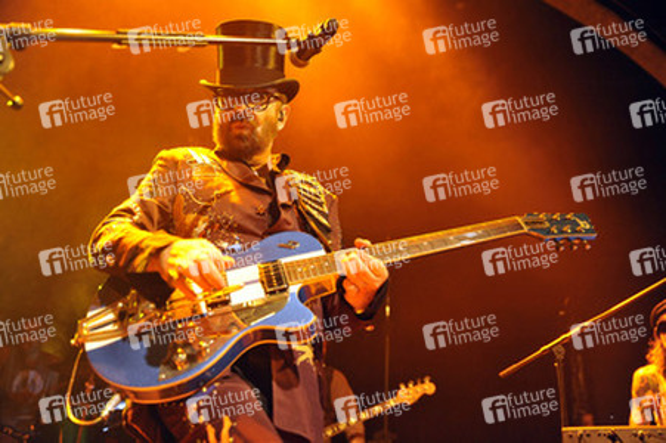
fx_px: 647
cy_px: 222
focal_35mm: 35
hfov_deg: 54.5
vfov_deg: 37.8
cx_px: 333
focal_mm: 35
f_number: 2.8
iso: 3200
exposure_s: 1/80
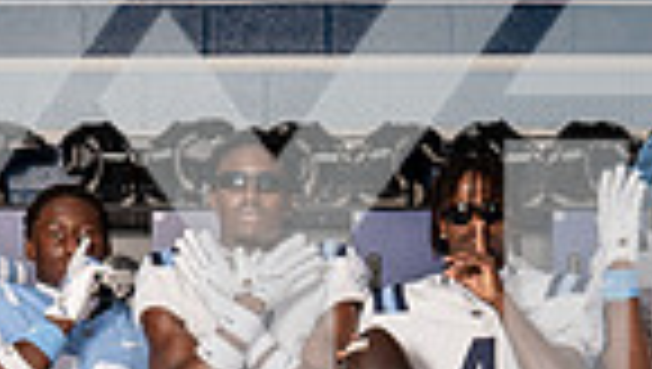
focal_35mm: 125
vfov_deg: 9.4
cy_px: 596
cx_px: 363
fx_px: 2164
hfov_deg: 17.1
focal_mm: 28
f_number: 8
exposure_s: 1/250
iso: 400
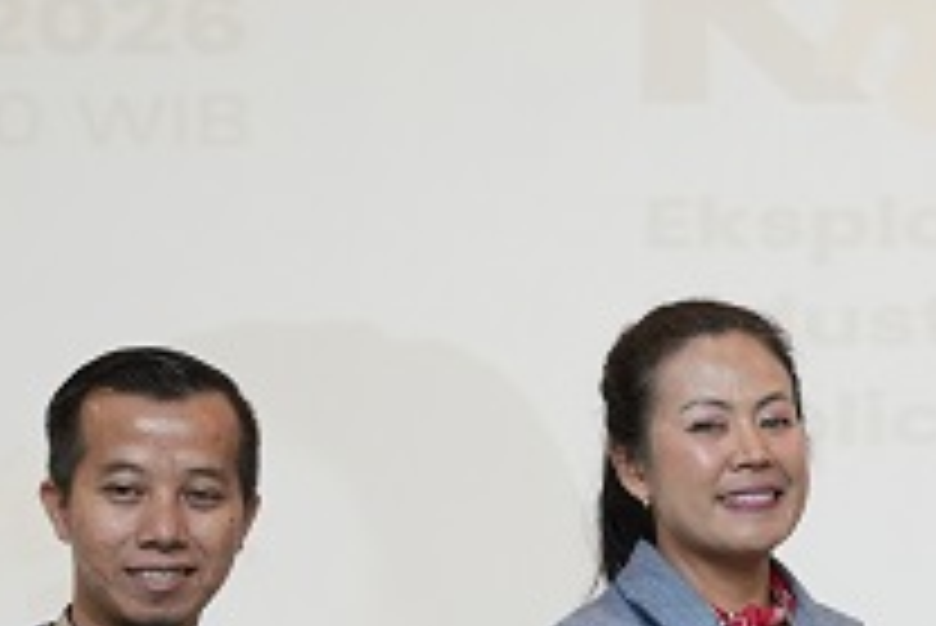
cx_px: 1624
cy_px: 1081
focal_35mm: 240
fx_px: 6244
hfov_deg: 8.3
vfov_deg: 5.6
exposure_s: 1/125
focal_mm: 50
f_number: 2.2
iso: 640
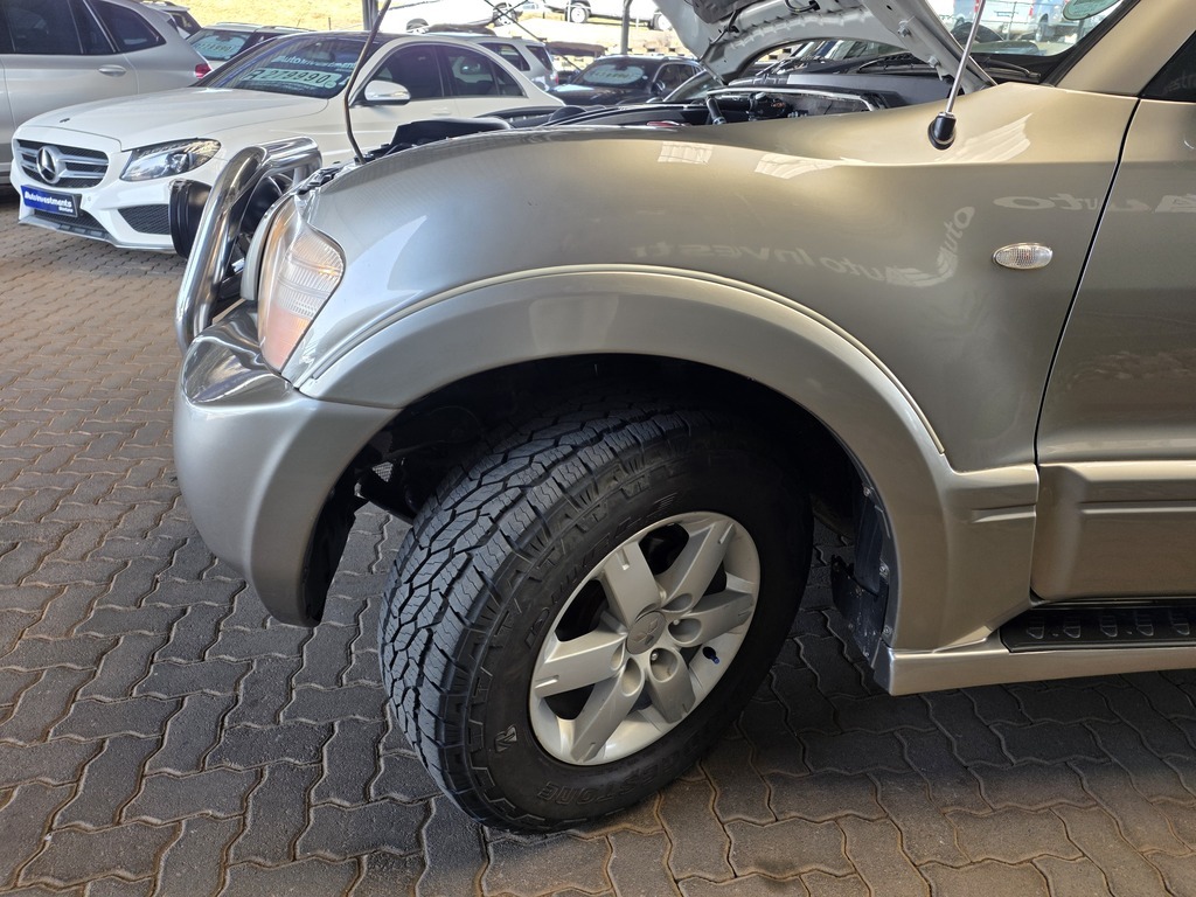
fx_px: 795
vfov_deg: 58.9
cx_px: 598
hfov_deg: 73.9
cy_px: 448
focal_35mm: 23
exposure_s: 1/180
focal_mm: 6.25
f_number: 1.7
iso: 80
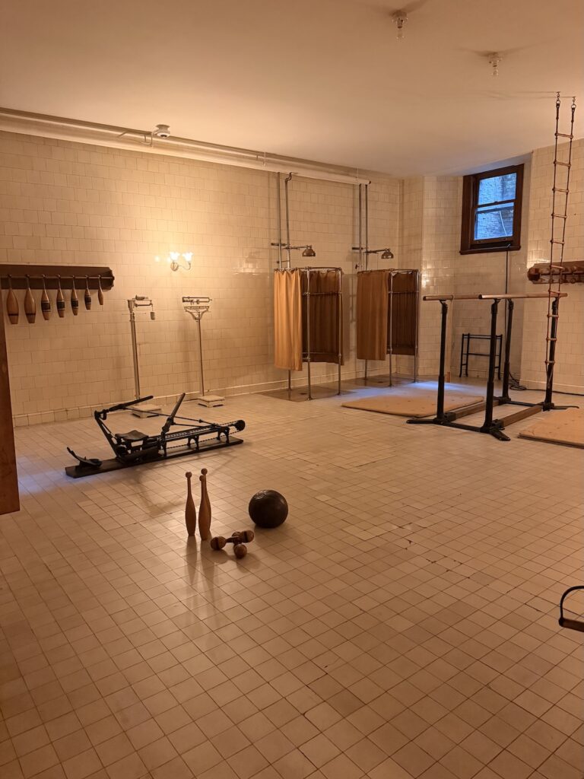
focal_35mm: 24
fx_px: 540
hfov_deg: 56.8
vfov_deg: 71.6
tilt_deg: -9.3
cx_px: 292
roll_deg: +1.2
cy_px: 390
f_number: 1.78
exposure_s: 1/40
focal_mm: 6.76
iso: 1000
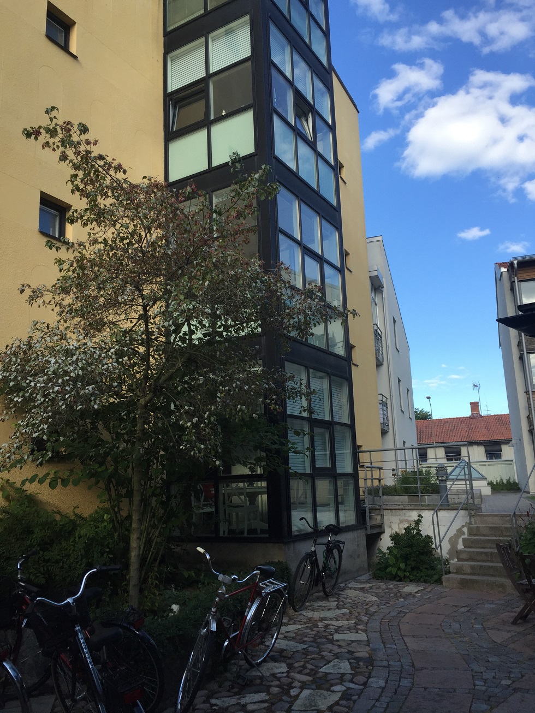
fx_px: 597
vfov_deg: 61.7
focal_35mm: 29
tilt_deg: +14.0
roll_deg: +3.0
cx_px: 268
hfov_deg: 48.2
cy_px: 356
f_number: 2.2
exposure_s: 1/775
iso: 32
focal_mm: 4.15
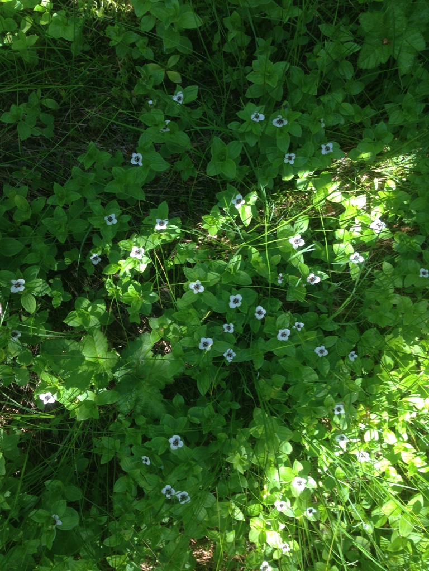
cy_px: 286
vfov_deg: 55.4
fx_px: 545
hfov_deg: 42.9
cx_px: 214
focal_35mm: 33
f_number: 2.4
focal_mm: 4.12
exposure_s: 1/133
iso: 50
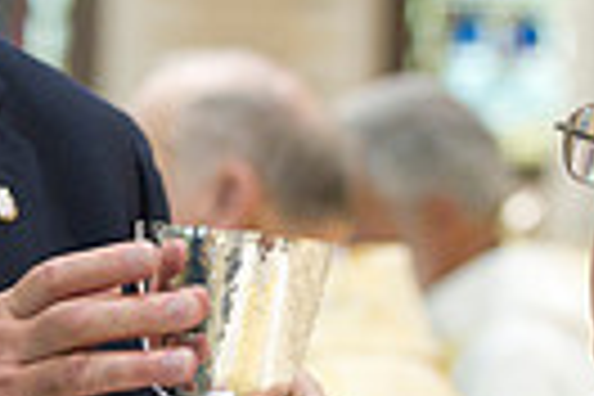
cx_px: 153
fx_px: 5808
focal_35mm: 352
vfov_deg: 3.9
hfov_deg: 5.9
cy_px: 180
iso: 2000
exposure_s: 1/80
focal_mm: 80
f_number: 2.8
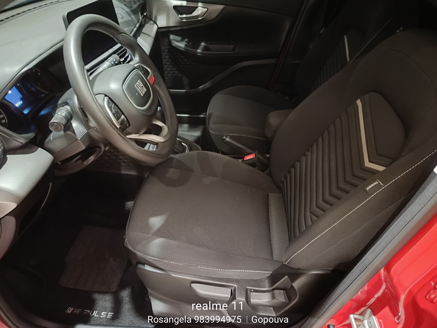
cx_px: 218
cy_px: 164
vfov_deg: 54.9
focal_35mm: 25
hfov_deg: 69.4
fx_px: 316
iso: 10000
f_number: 1.79
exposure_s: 1/16.7
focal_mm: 5.44
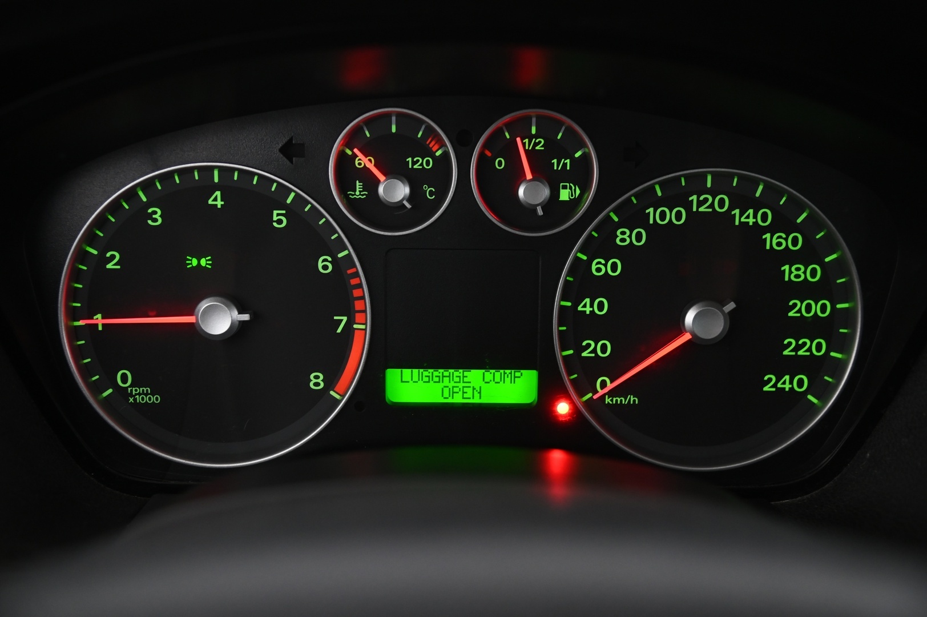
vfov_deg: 30.5
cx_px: 464
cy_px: 308
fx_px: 1132
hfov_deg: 44.5
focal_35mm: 44
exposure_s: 1/15
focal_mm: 44
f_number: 4
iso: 2000
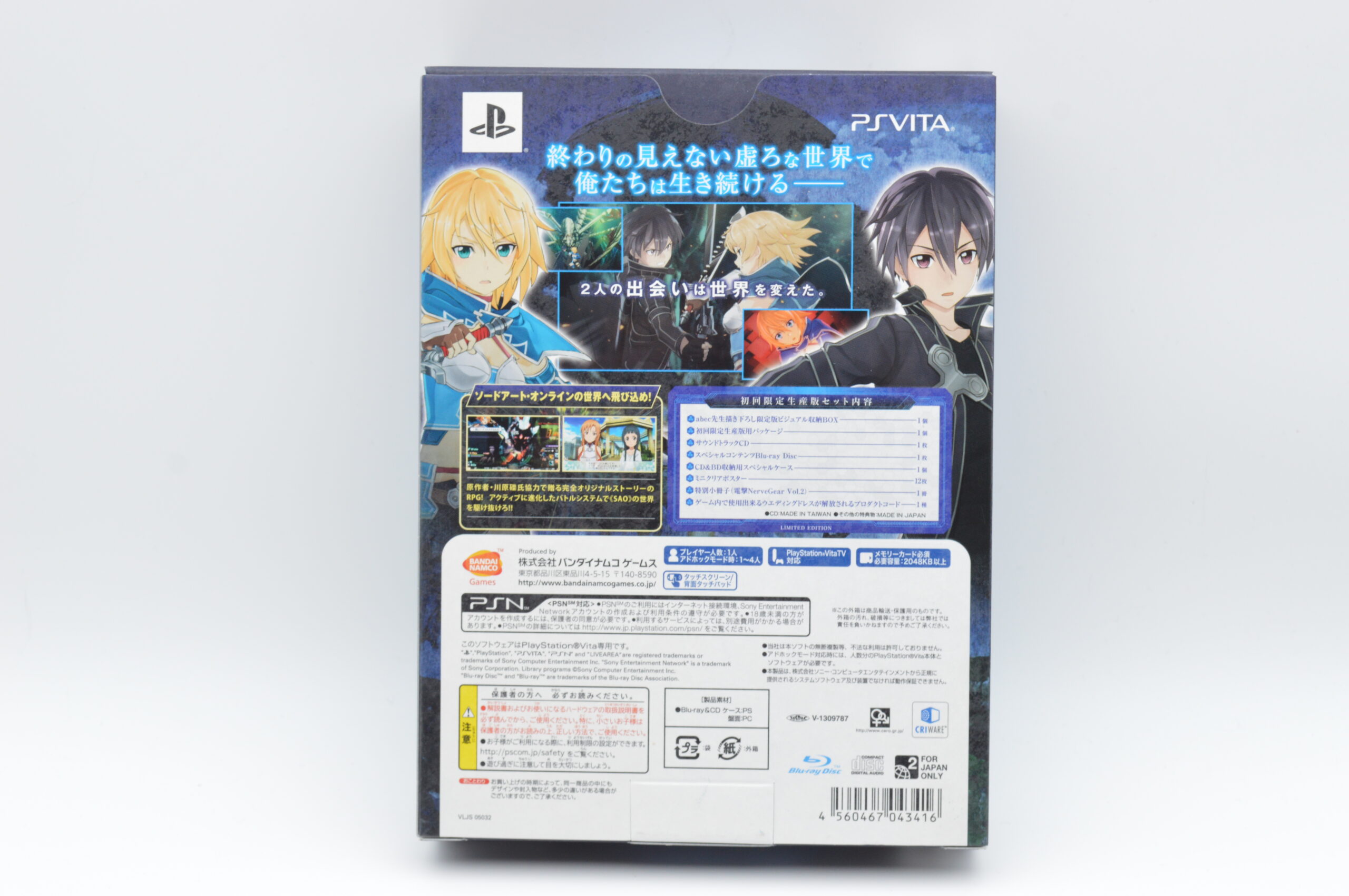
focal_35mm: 54
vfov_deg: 25.0
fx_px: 2022
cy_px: 448
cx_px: 674
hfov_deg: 36.9
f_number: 8
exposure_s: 1/60
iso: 400
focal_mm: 36
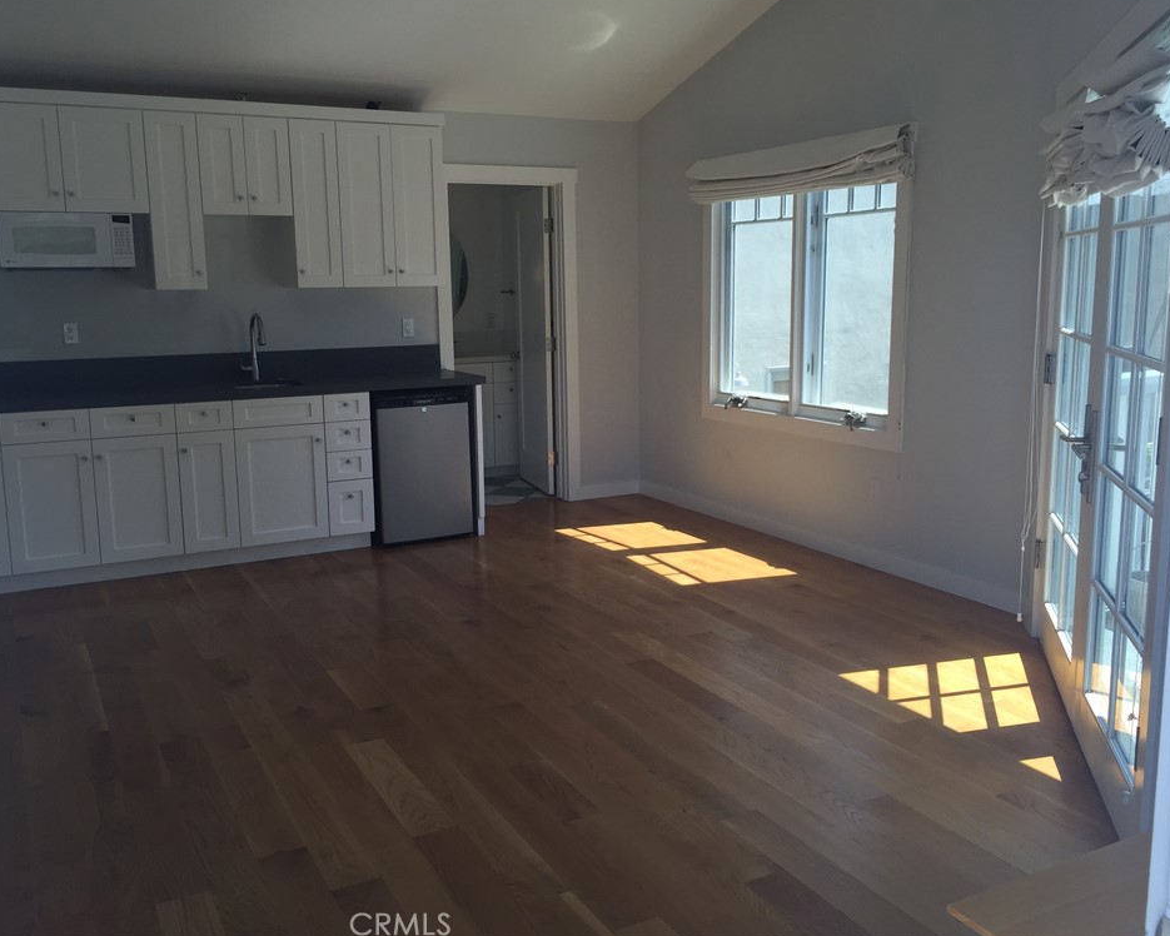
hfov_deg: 57.2
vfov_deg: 47.1
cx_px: 574
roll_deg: +0.3
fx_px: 1073
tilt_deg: -10.8
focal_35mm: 31
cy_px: 462
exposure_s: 1/271
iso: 32
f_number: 2.2
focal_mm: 4.15
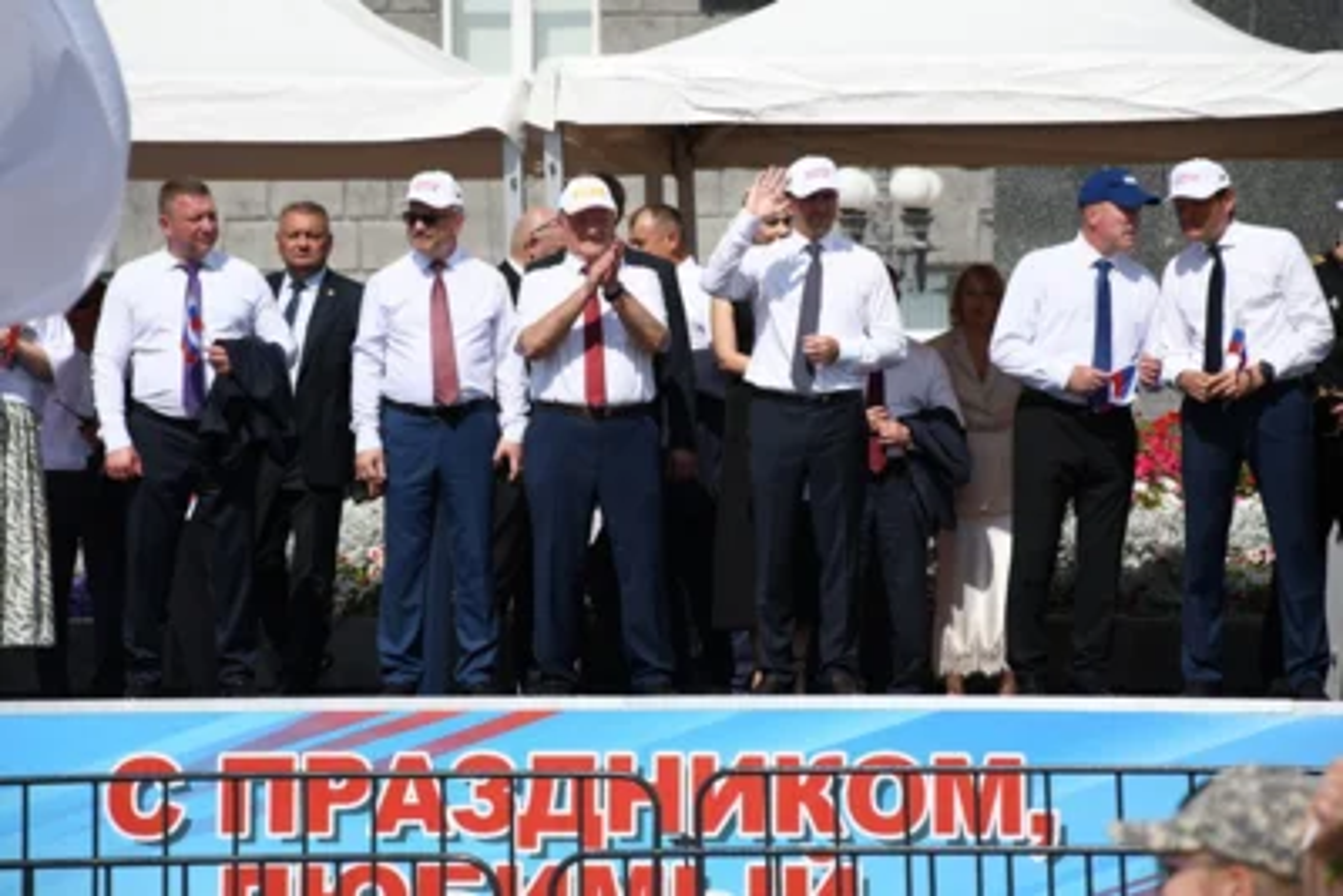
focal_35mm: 210
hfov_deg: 9.8
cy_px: 448
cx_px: 672
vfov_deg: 6.5
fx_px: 7837
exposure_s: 1/2500
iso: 320
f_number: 6.3
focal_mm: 140
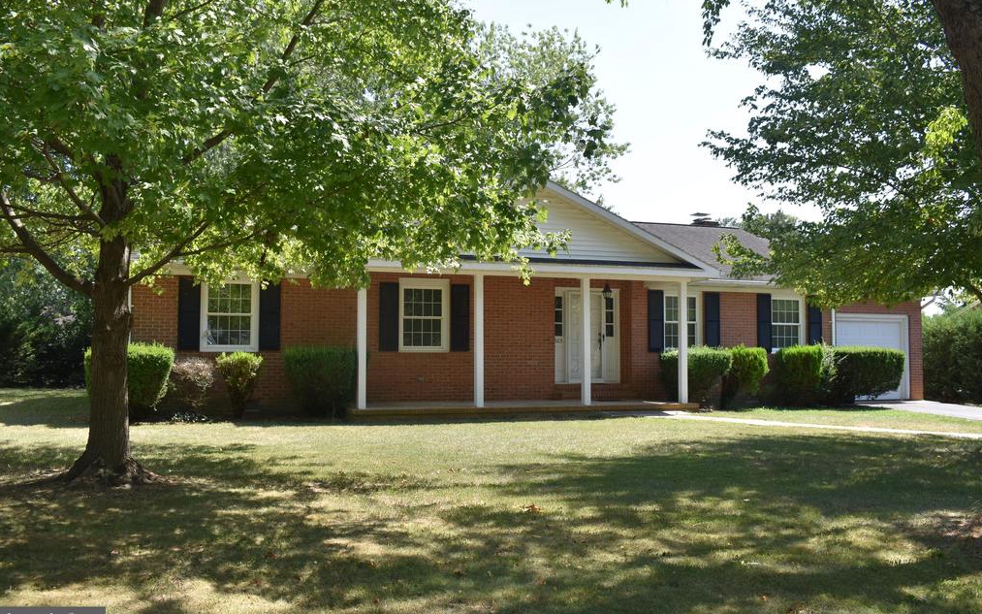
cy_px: 311
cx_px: 494
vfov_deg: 37.3
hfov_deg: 56.7
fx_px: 910
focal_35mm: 34
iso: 200
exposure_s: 1/250
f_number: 7.1
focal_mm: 22
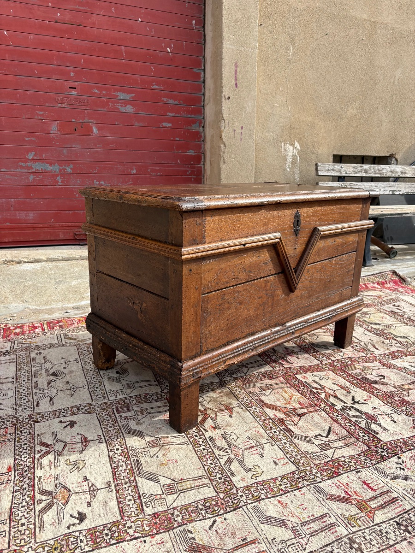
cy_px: 276
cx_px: 208
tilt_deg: -12.2
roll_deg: -0.6
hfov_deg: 53.1
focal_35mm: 26
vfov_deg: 67.3
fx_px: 416
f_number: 1.6
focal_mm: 5.96
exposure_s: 1/1263
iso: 50
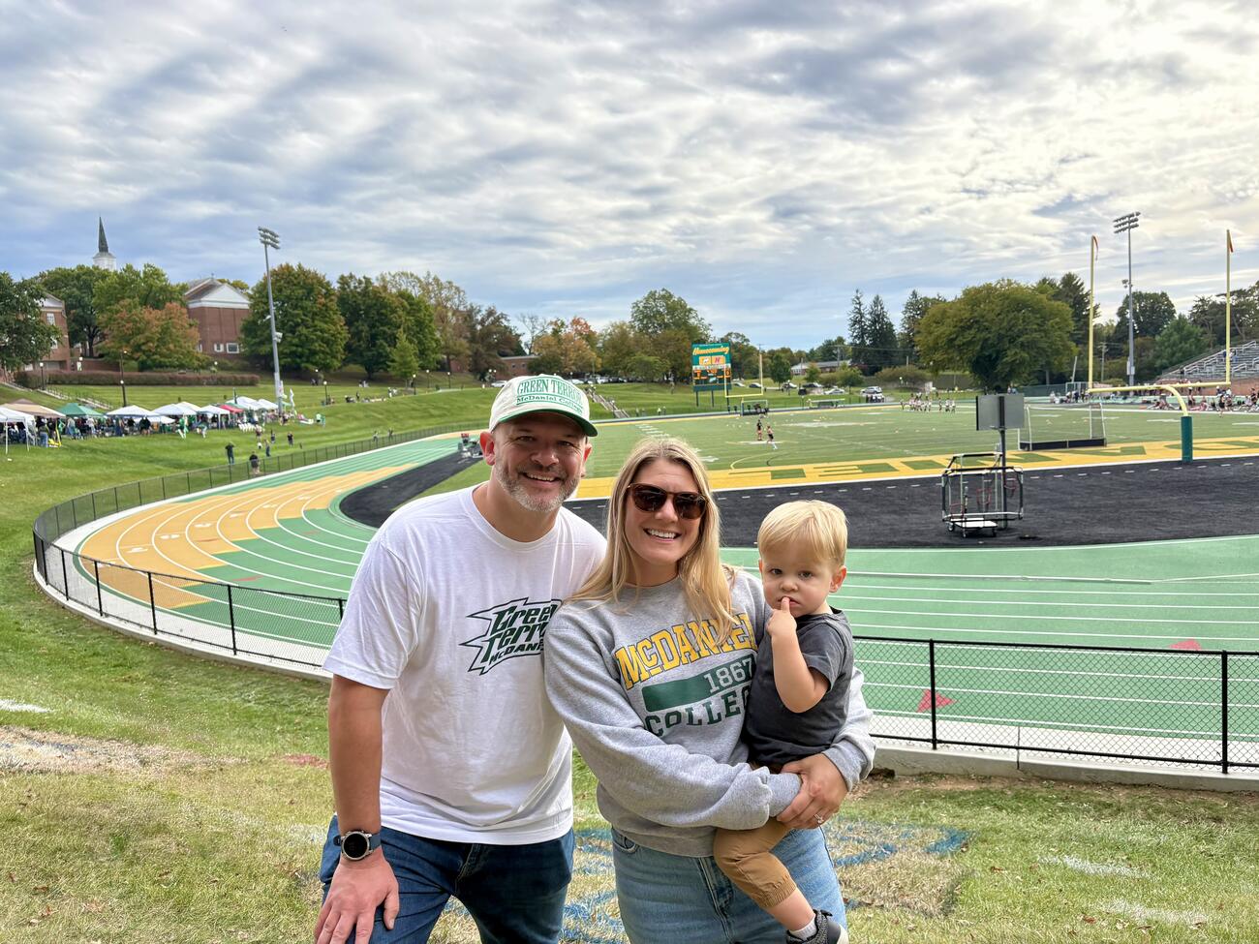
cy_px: 472
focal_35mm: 26
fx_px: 946
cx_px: 630
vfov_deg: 53.1
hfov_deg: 67.3
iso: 64
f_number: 1.6
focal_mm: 5.96
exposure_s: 1/1667
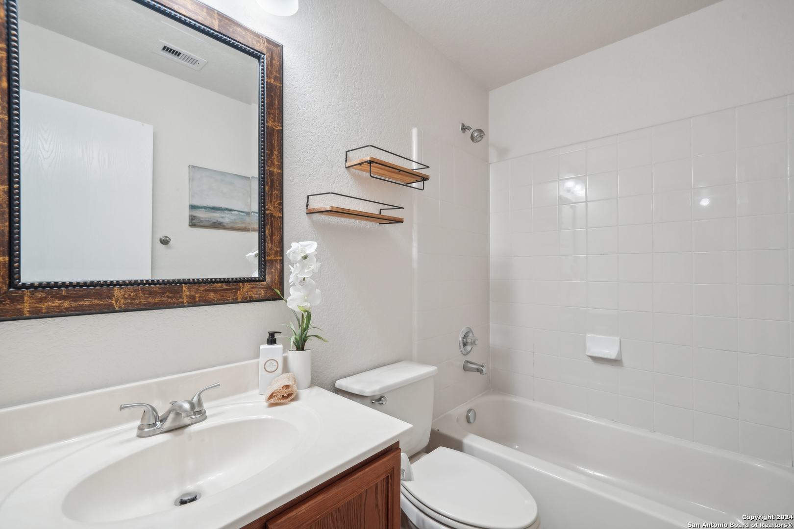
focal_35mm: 14
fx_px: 309
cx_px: 397
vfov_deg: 81.2
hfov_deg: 104.3
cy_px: 264
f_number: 9
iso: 800
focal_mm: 14
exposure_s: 1/15
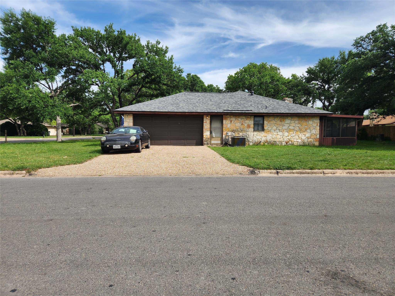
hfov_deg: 73.9
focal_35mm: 23
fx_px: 262
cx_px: 198
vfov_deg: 58.9
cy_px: 148
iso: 20
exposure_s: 1/1202
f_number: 1.8
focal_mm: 5.4
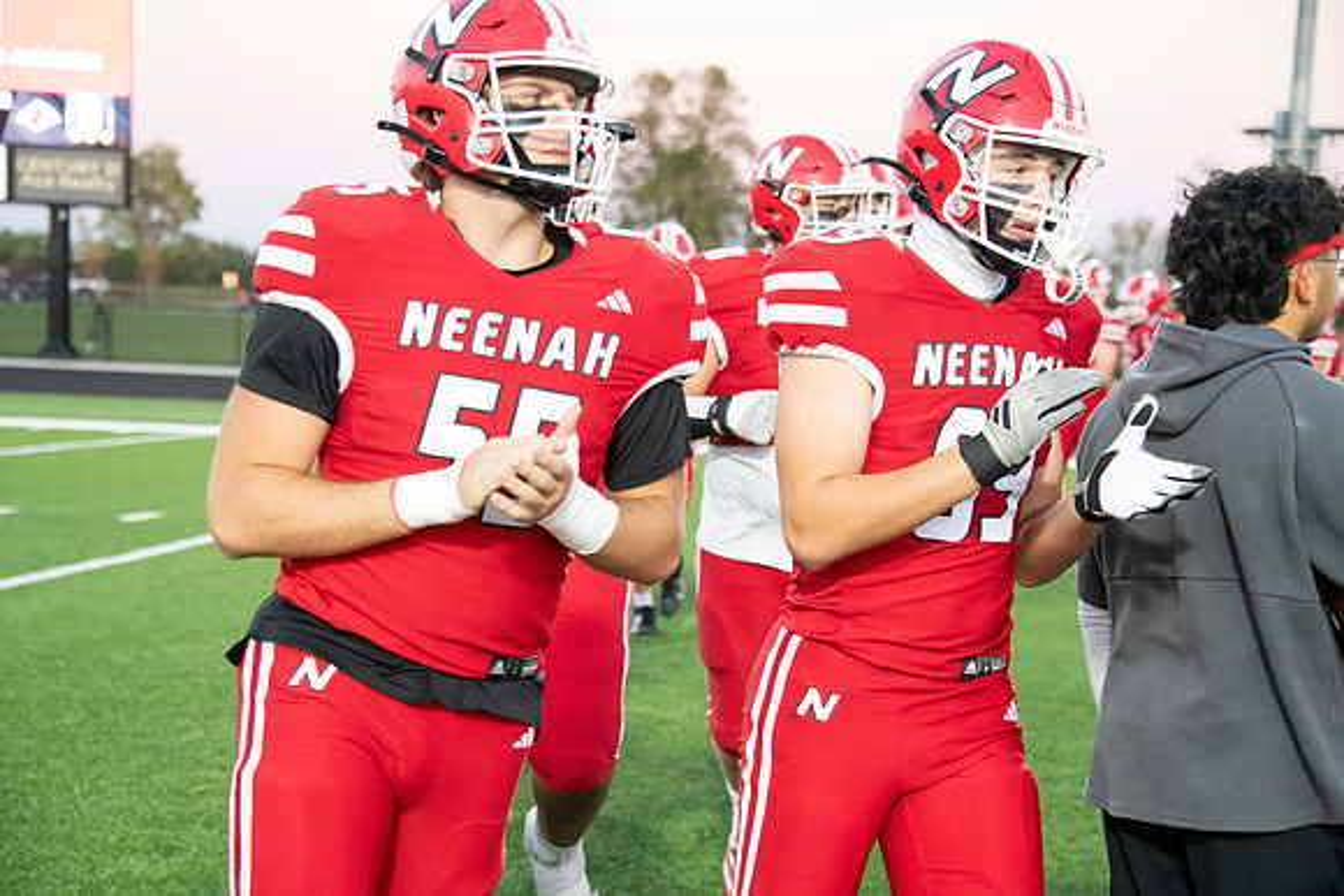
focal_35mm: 90
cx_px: 672
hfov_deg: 22.6
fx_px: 3361
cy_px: 448
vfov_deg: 15.2
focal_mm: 90
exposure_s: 1/640
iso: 8000
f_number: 5.6
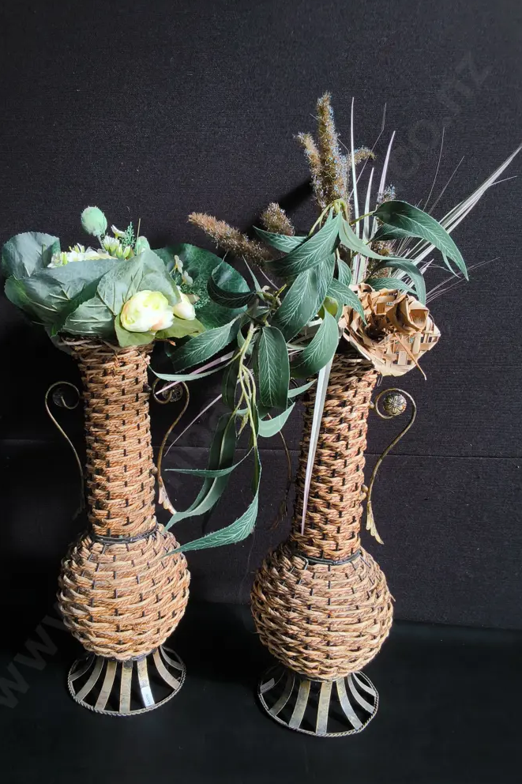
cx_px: 238
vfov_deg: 63.7
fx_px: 631
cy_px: 383
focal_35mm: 29
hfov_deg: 44.9
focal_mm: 2.87
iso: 32
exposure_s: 1/216
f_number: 2
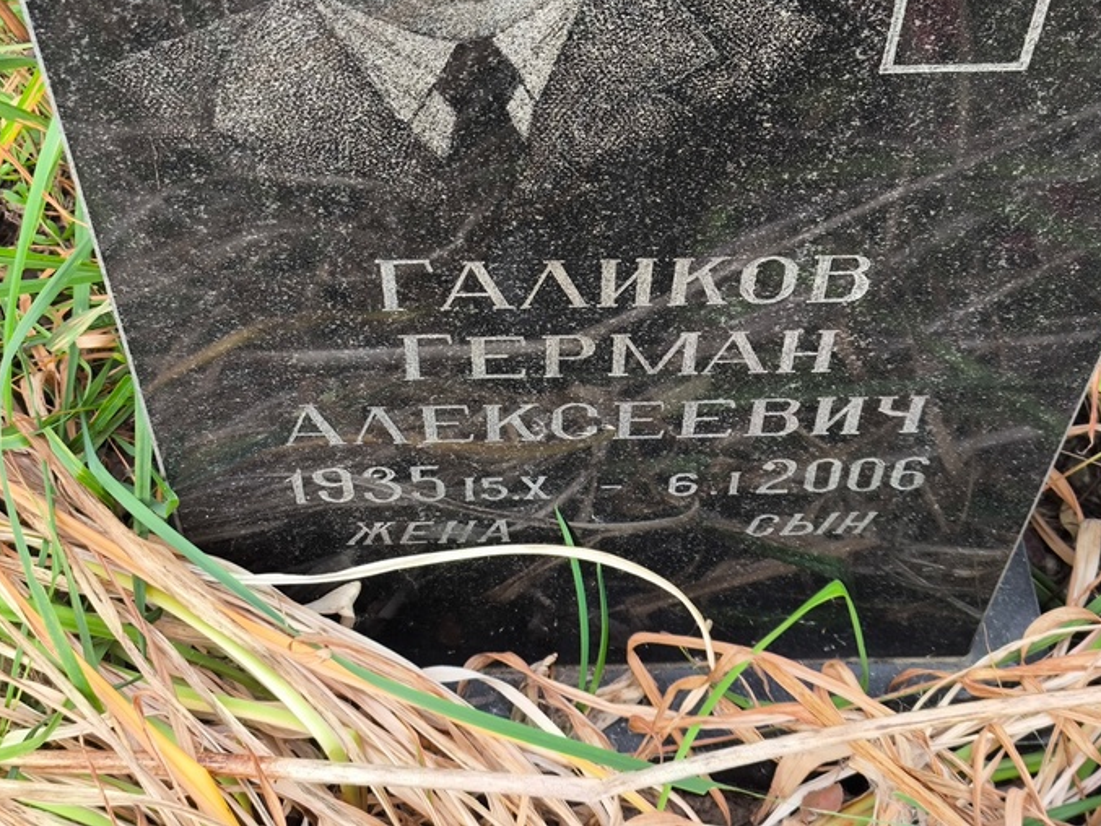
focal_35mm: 59
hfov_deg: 32.7
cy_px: 340
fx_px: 1877
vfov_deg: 24.8
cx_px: 546
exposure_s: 1/60
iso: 64
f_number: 1.7
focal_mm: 4.71
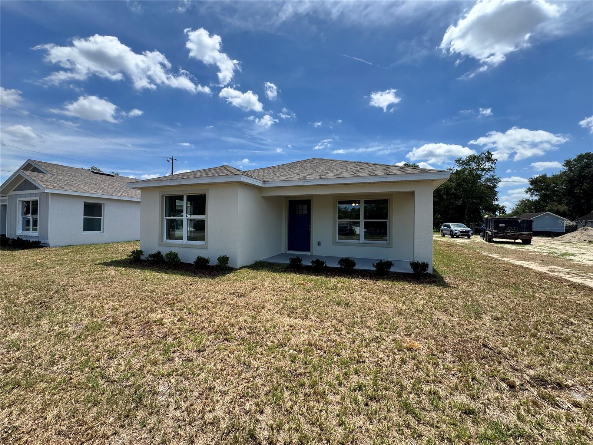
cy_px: 222
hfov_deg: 102.1
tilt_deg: +0.9
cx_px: 296
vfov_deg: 85.7
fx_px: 240
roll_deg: -1.1
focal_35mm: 14
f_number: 2.2
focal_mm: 2.22
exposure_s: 1/1094
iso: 40
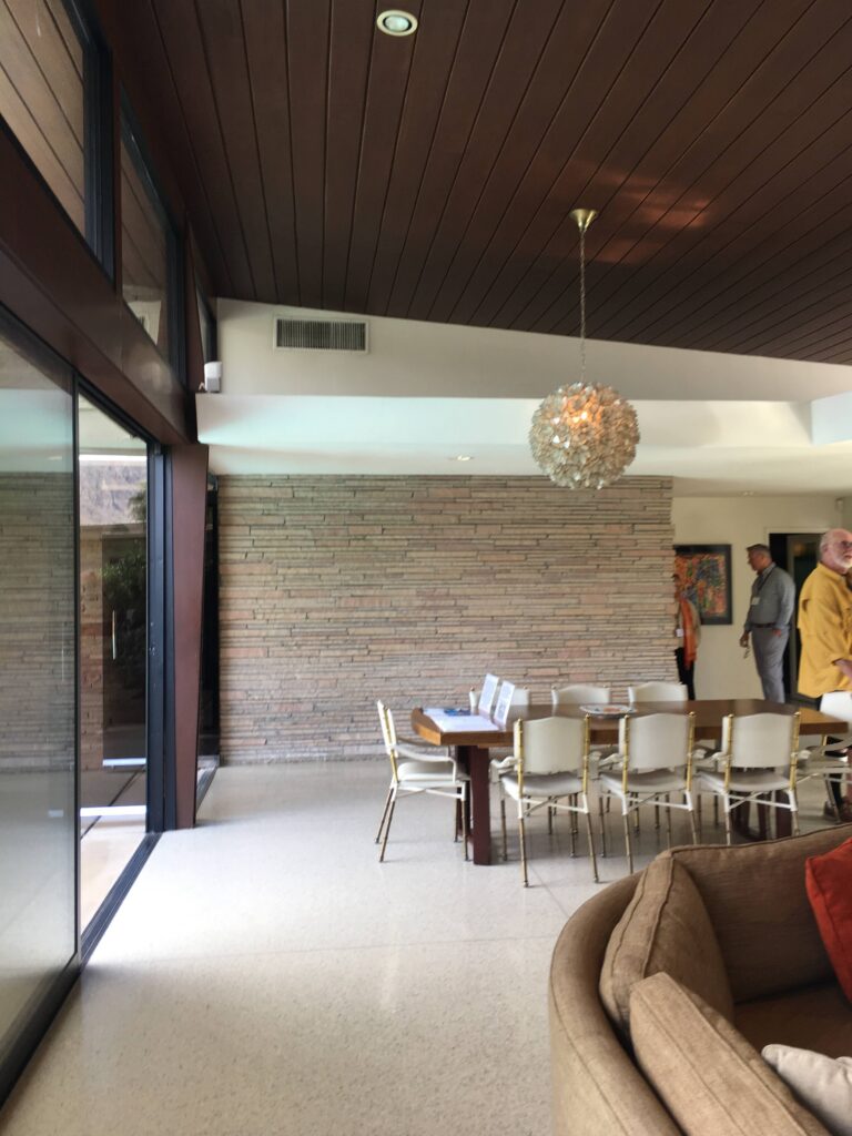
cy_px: 568
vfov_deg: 61.7
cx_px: 426
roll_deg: +2.0
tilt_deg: +1.6
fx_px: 952
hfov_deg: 48.2
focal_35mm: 29
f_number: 2.2
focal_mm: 4.15
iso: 25
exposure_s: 1/60
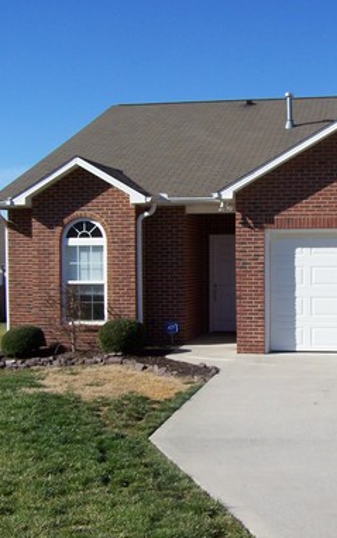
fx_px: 793
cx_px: 235
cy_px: 269
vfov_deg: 37.5
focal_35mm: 54
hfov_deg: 23.8
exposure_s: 1/640
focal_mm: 6.3
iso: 64
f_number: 4
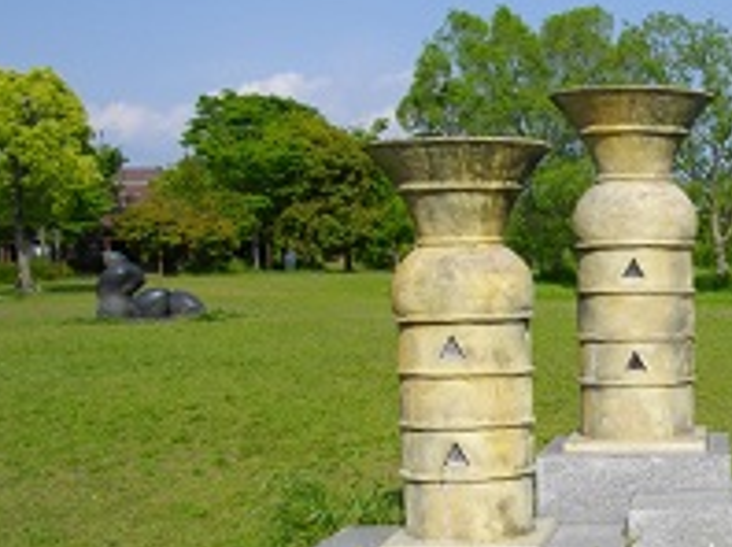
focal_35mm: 63
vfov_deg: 23.2
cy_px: 333
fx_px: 1331
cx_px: 667
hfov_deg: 29.4
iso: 100
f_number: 5.5
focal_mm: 5.7
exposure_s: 1/500
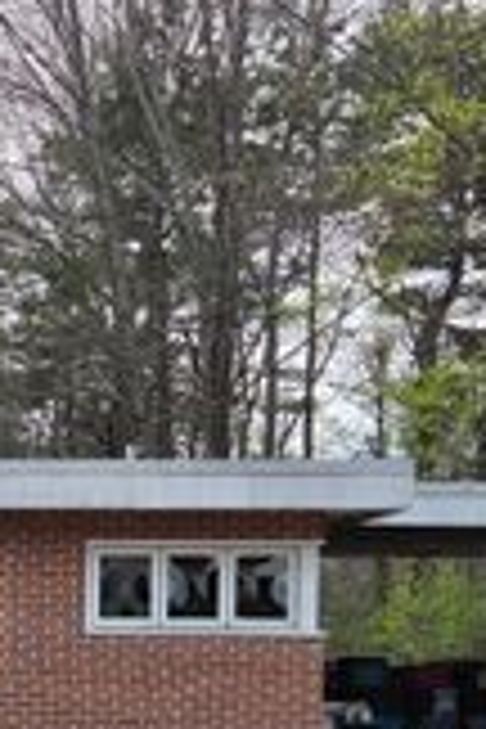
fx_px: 1498
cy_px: 668
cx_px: -76
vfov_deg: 26.4
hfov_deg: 17.7
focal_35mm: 74
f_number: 1.8
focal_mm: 5.4
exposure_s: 1/4364
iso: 80
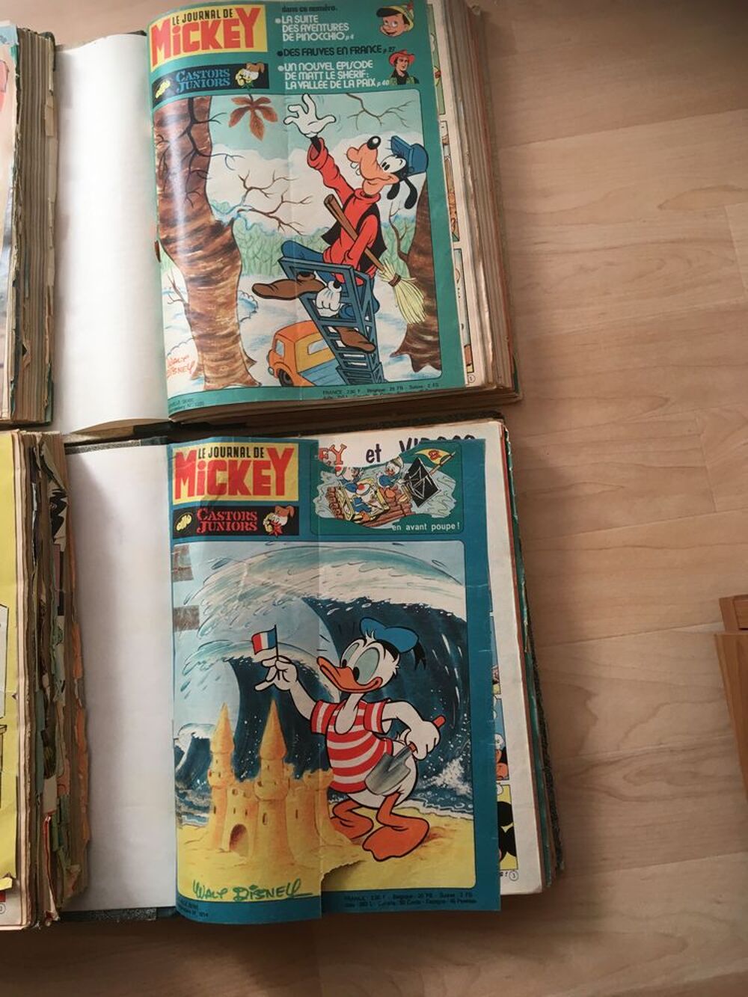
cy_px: 498
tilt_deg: -80.9
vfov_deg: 61.7
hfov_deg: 48.2
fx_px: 835
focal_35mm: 29
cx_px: 374
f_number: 2.2
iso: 40
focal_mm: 4.15
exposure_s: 1/33
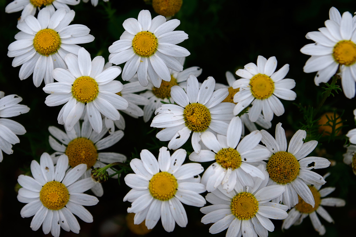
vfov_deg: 18.2
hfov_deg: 27.0
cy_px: 118
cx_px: 178
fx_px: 742
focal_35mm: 75
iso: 100
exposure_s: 1/200
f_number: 4
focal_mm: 50
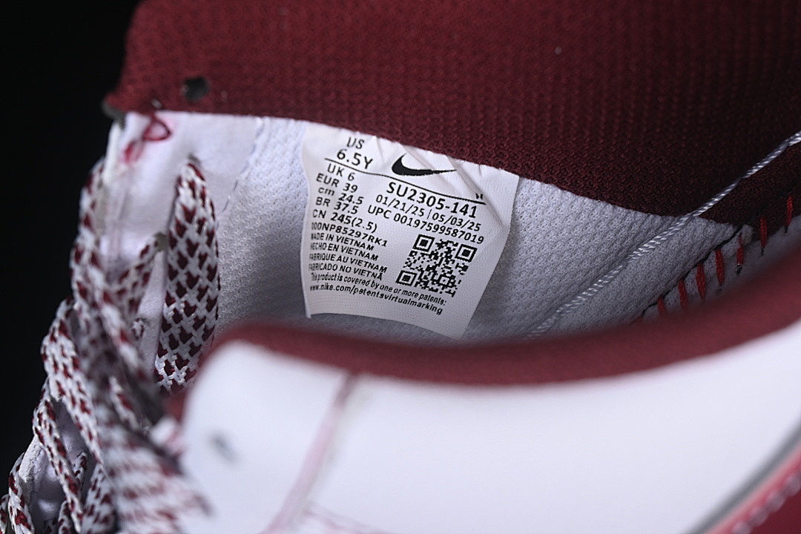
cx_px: 400
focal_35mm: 75
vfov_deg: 18.2
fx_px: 1669
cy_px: 267
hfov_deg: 27.0
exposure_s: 1/80
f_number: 7.1
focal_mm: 50
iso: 160
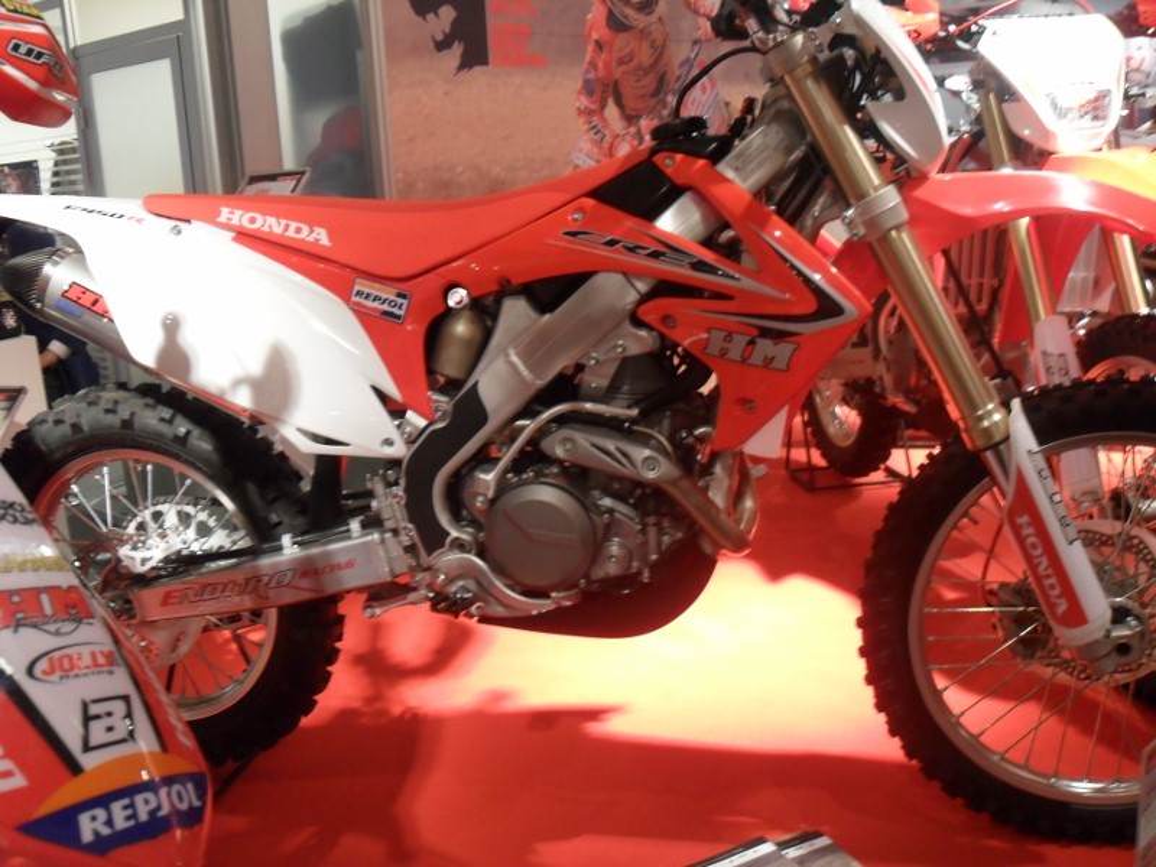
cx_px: 578
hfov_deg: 52.6
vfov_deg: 40.7
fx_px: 1169
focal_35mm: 35
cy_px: 434
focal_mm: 6.2
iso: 200
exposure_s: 1/20
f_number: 2.8
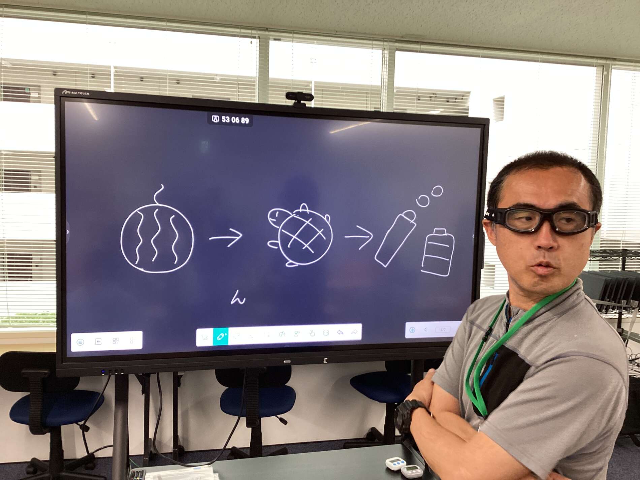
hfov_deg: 58.4
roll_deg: -1.7
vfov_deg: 45.4
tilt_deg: -6.6
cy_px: 240
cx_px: 320
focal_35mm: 31
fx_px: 573
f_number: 2.4
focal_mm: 3.3
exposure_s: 1/50
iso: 80
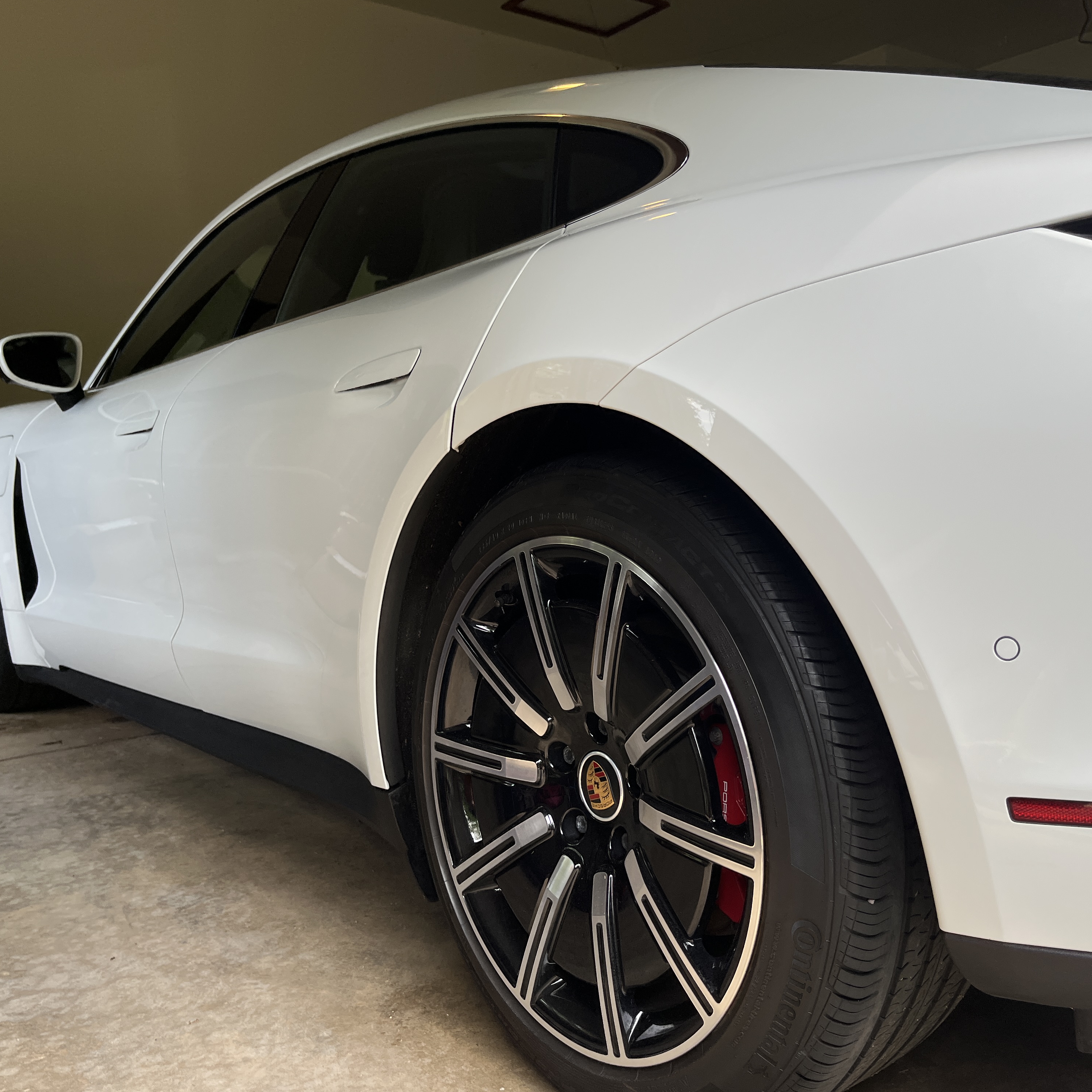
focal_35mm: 31
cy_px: 542
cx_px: 610
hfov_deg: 52.4
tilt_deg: -3.8
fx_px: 1106
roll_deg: +2.5
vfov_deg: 52.5
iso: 50
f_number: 1.6
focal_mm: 5.1
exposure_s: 1/319
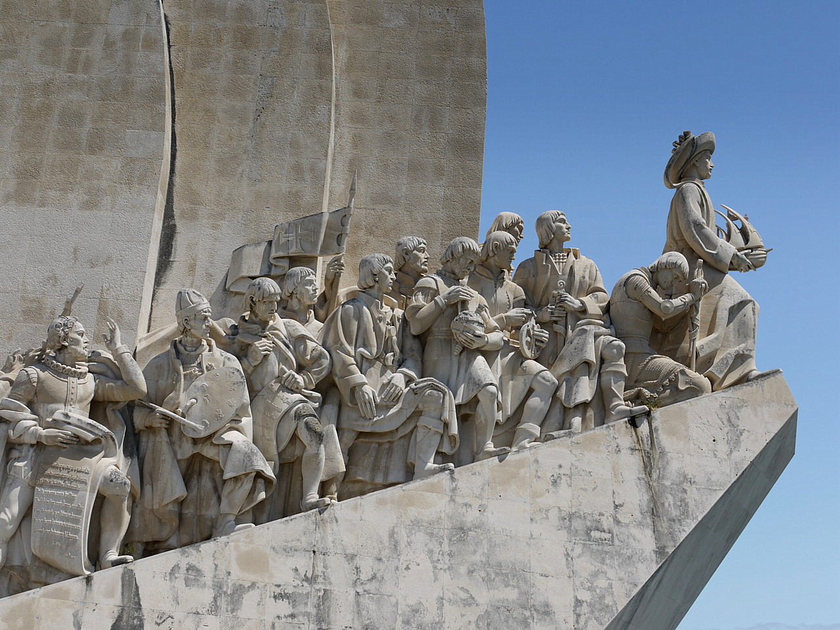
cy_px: 315
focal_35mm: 66
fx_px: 1602
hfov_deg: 29.4
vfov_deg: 22.3
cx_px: 420
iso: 100
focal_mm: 33
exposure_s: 1/250
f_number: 8
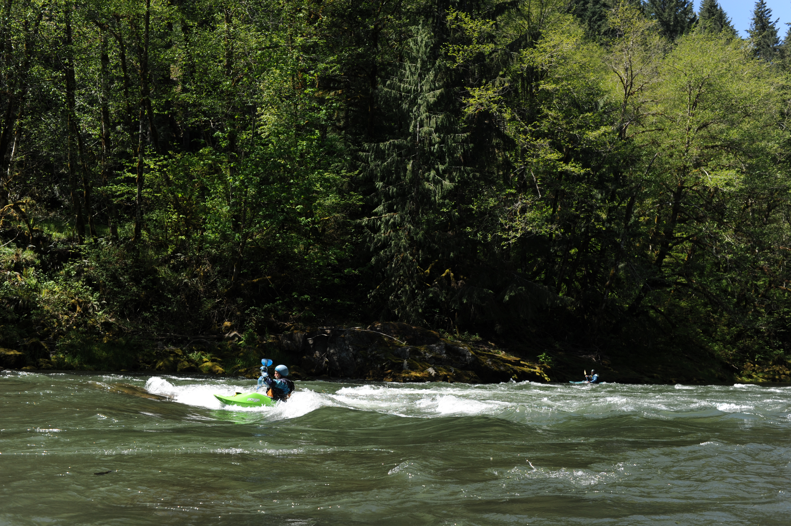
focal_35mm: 35
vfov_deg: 37.8
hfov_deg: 54.5
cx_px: 396
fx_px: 769
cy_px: 263
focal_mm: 35
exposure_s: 1/400
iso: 200
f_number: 7.1
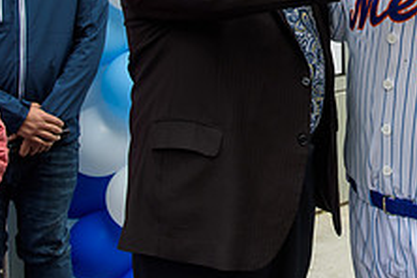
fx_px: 846
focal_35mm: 73
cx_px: 387
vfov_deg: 17.9
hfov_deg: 26.6
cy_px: -44
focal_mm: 28
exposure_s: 1/250
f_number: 4
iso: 200
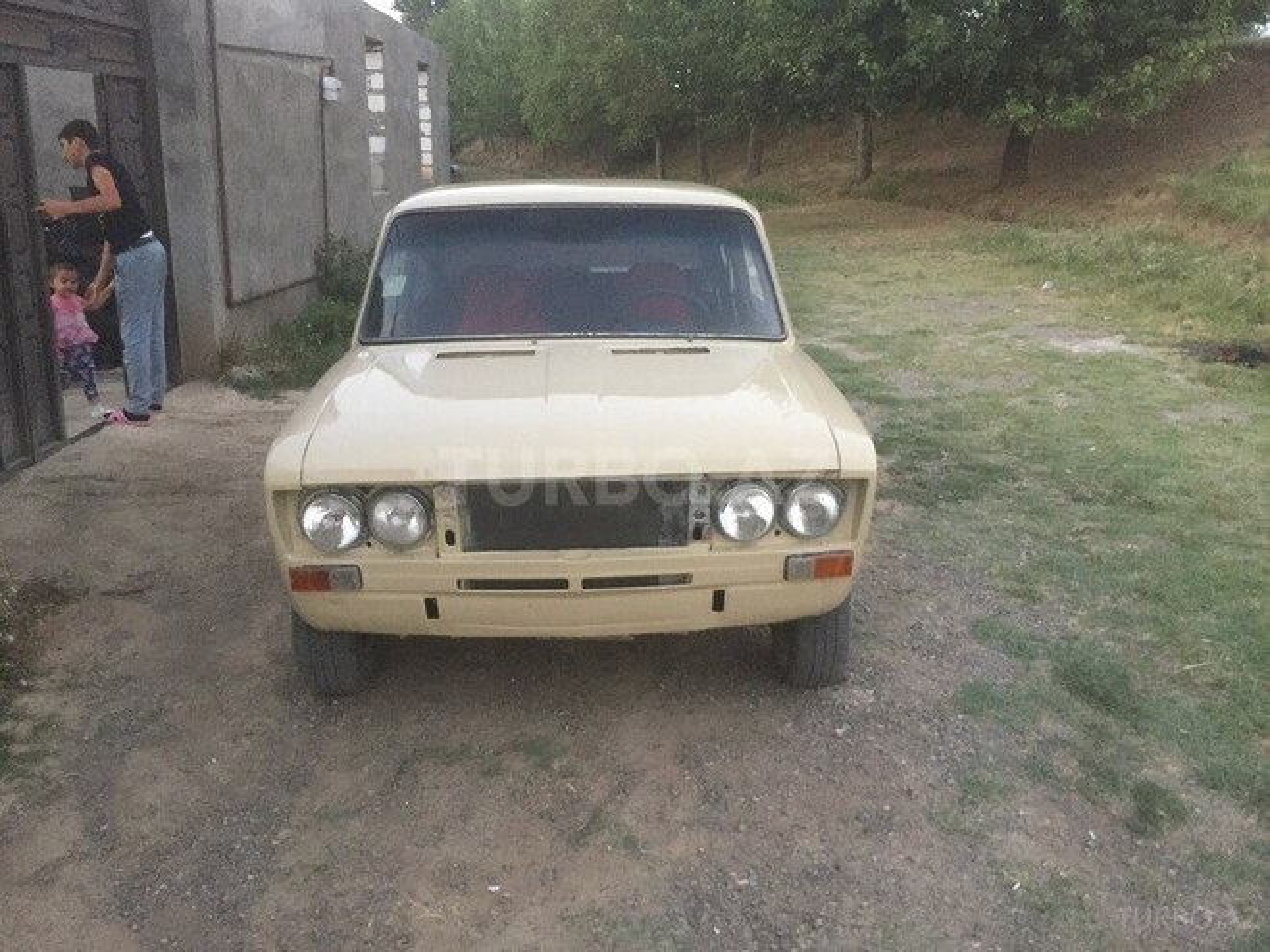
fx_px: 1064
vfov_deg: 48.2
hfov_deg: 61.7
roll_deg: -1.3
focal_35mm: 29
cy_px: 476
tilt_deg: -14.9
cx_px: 635
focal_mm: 4.15
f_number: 2.2
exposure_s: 1/25
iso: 250
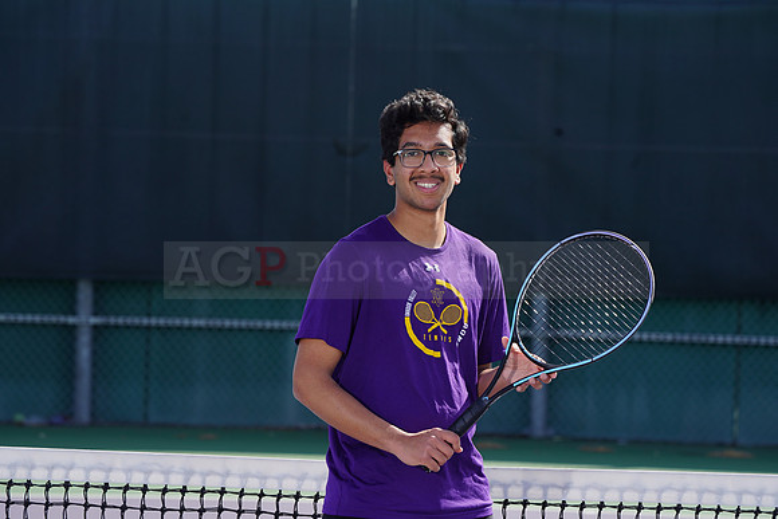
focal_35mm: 221
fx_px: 4777
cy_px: 260
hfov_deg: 9.3
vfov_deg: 6.2
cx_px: 389
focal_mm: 221
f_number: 9
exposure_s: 1/200
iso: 100
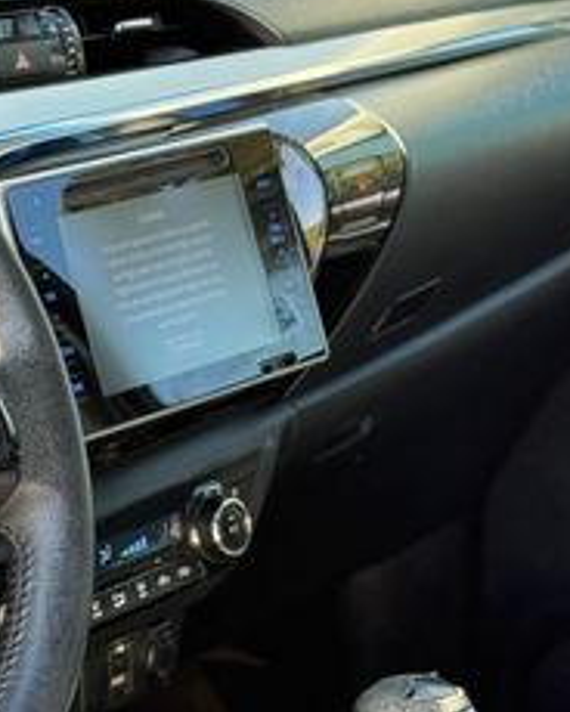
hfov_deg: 15.5
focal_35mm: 96
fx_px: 2024
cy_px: 424
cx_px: -105
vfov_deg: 19.9
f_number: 1.78
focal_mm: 6.76
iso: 200
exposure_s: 1/185
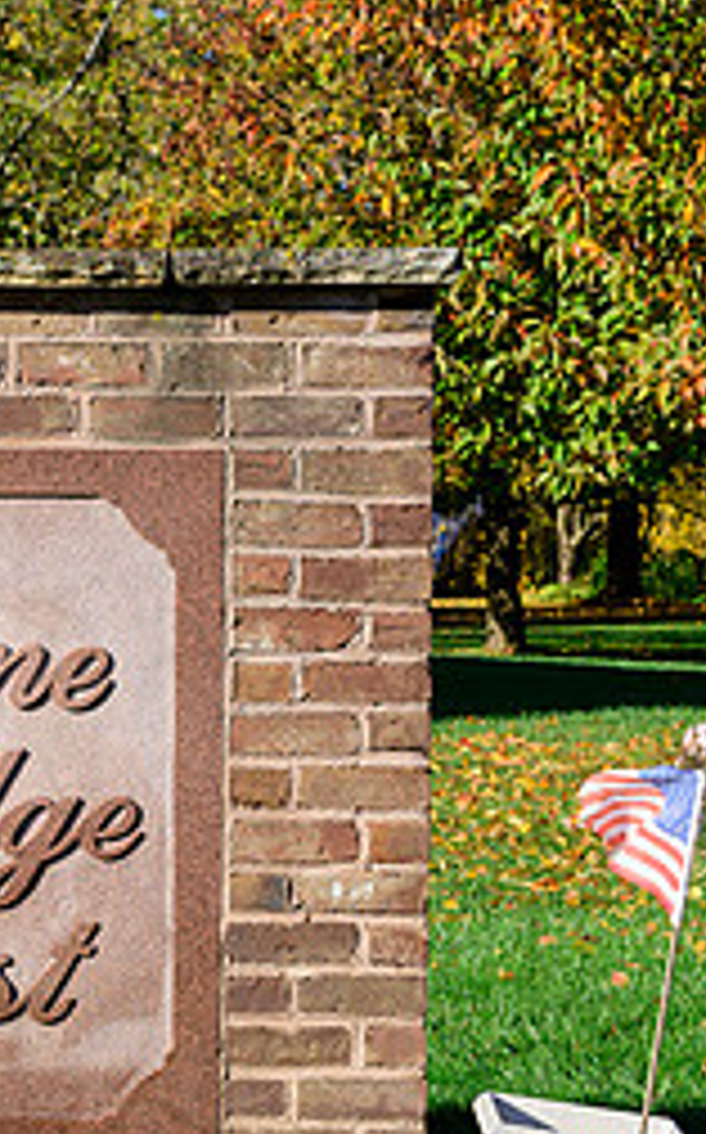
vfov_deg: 18.1
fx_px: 3548
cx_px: -31
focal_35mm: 115
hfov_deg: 11.2
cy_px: 745
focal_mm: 49
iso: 64
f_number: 7.1
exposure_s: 1/125
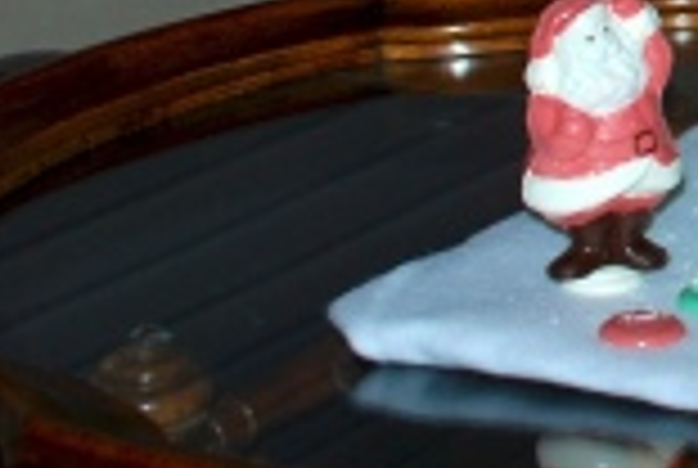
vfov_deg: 8.3
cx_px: 1265
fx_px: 3128
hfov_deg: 11.7
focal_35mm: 161
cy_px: -302
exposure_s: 1/60
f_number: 4
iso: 200
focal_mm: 26
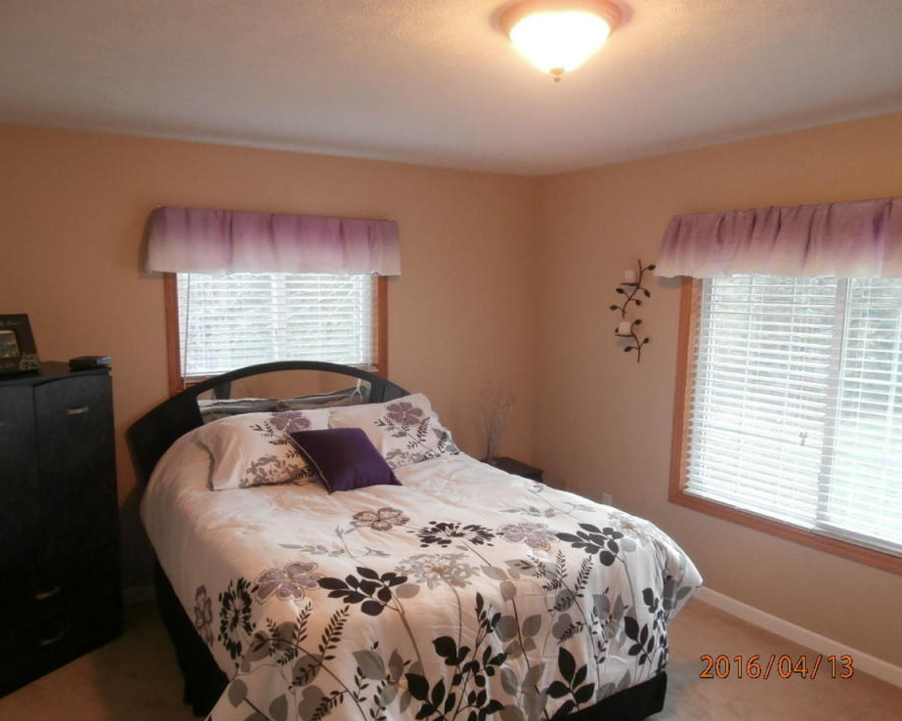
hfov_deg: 66.0
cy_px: 371
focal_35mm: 26
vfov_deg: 54.9
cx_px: 417
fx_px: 694
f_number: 3
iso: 200
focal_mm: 4.2
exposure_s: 1/10
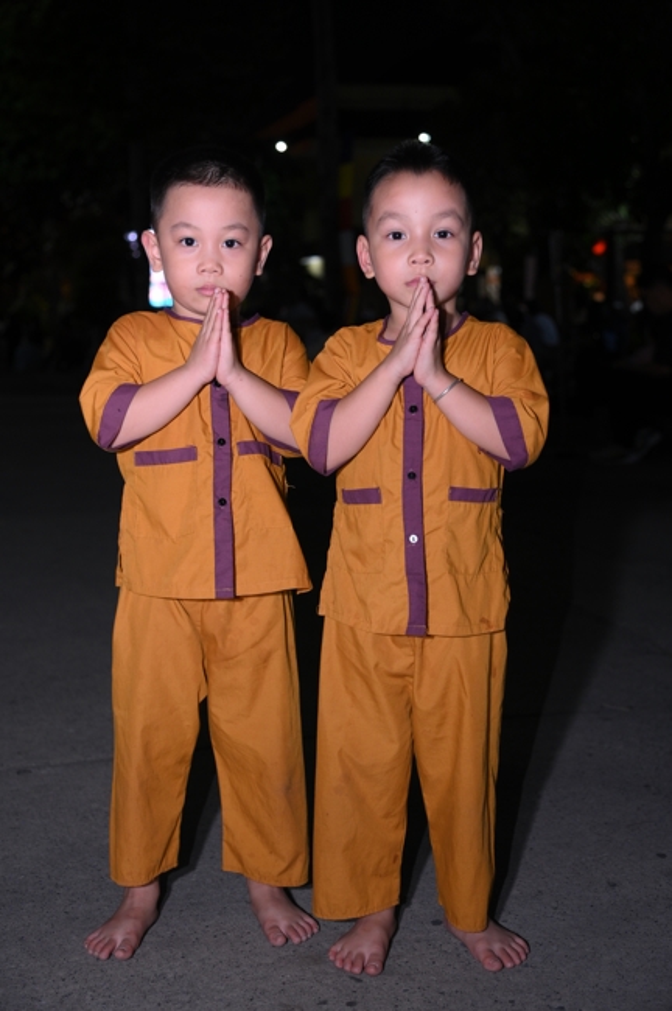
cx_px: 336
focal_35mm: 50
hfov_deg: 26.9
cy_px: 506
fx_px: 1403
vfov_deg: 39.6
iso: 1000
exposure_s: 1/100
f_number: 4
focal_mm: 50
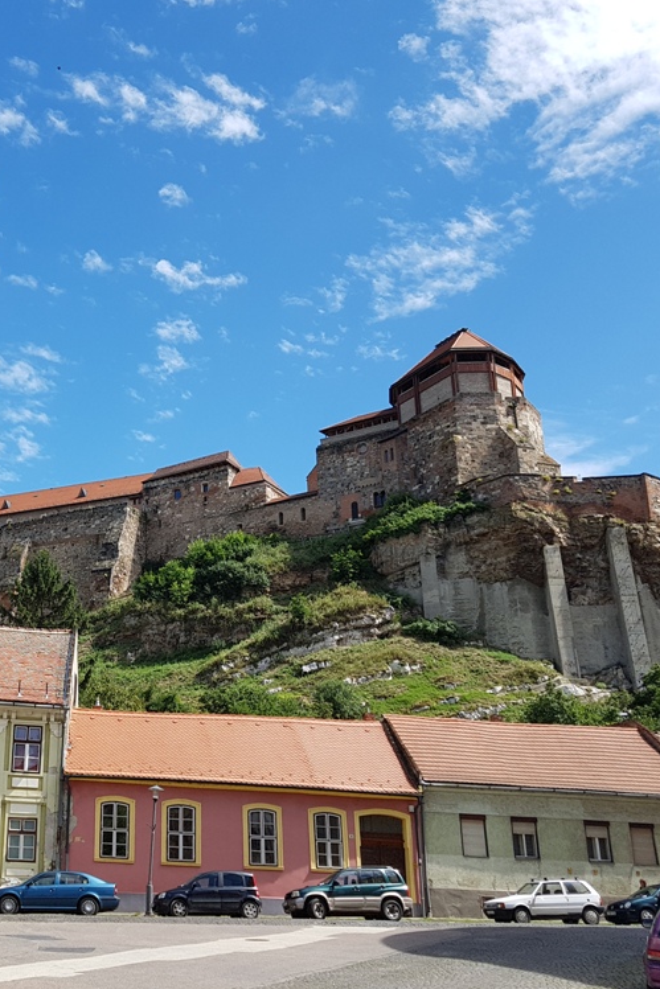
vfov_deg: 51.9
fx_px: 1017
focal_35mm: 37
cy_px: 487
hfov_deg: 33.8
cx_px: 50
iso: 50
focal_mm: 4.2
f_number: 1.7
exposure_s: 1/1948
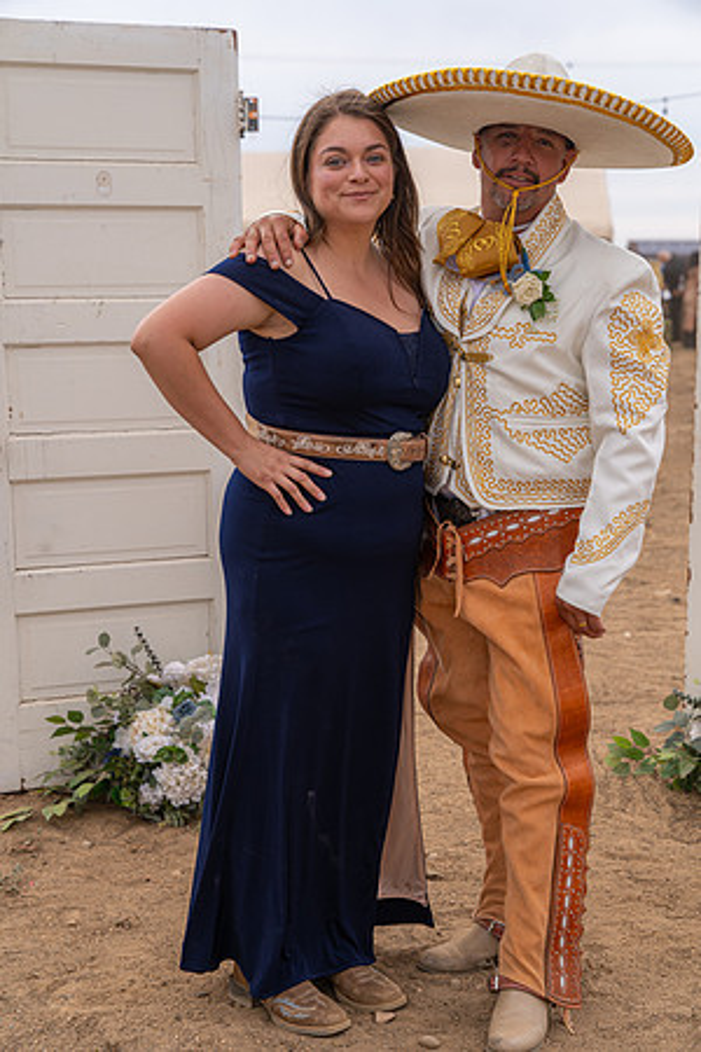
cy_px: 526
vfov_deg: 34.5
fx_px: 1694
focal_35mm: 58
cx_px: 350
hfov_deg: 23.4
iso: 100
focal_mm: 58
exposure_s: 1/250
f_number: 4
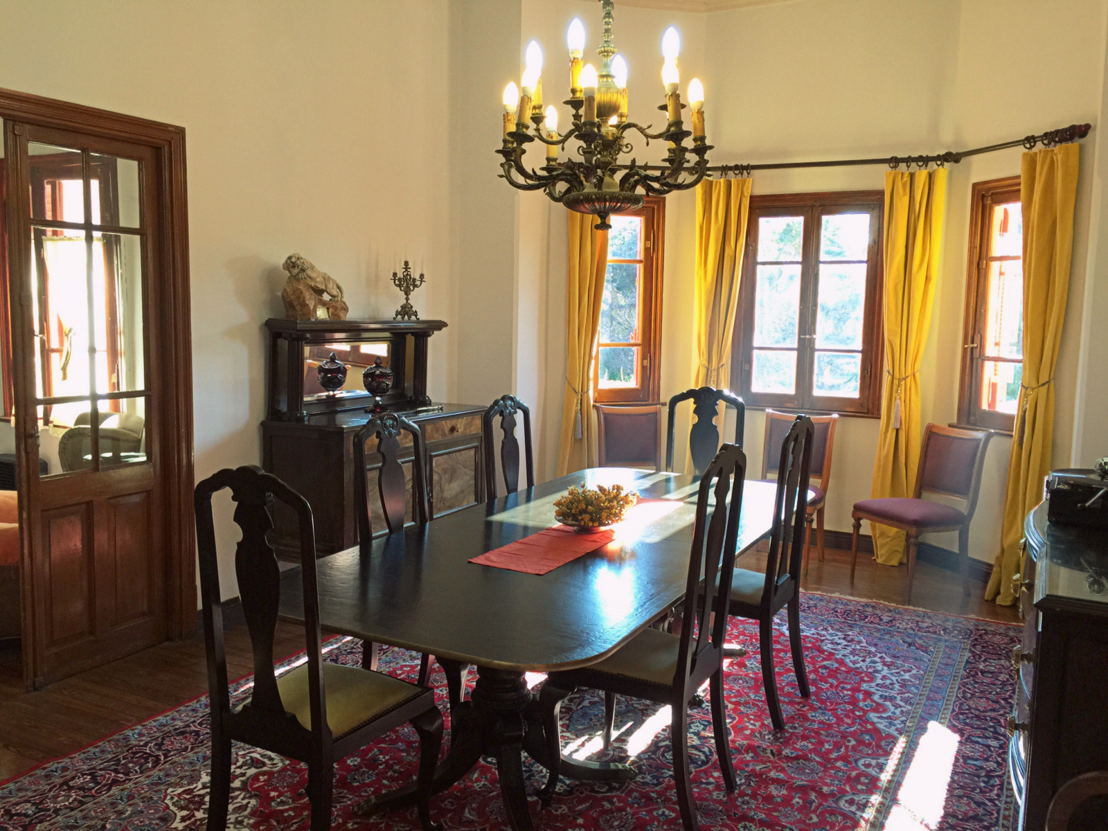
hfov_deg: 61.7
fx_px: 928
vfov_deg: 48.2
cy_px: 416
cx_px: 554
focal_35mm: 29
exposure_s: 1/30
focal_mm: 4.15
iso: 32
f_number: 2.2
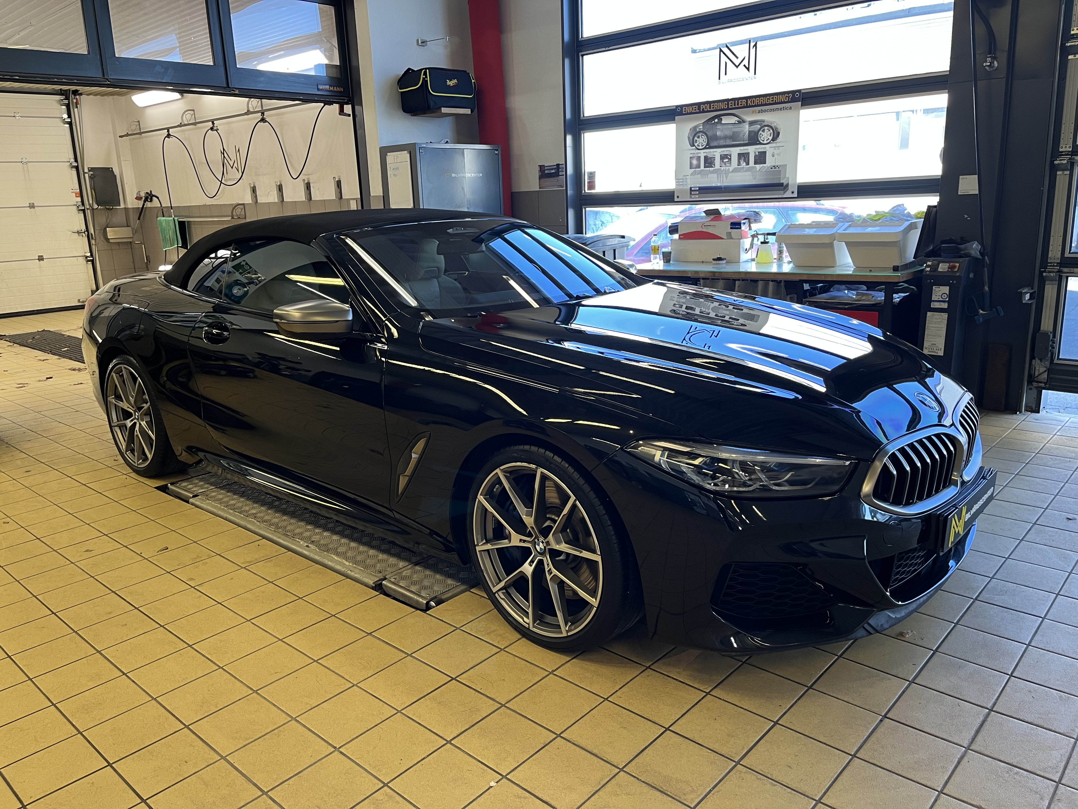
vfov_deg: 53.1
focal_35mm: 26
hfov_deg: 67.3
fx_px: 810
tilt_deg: -13.6
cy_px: 404
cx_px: 539
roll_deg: +2.7
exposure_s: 1/50
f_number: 1.6
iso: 80
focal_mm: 5.1
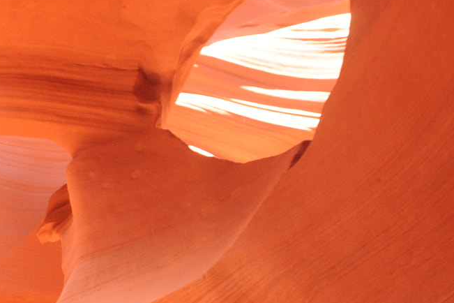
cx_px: -245
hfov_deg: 23.6
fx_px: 832
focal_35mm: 66
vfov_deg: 18.9
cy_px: 408
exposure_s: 1/125
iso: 640
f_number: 5
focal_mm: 14
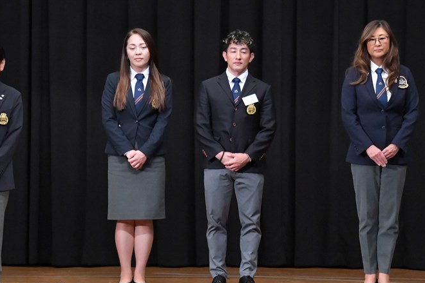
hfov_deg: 8.1
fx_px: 3008
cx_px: 217
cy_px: 162
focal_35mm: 255
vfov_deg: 5.4
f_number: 5.6
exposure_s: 1/400
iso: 8000
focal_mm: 145
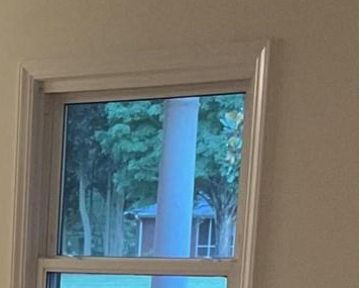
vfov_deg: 8.8
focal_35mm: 163
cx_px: -103
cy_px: 629
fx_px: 1732
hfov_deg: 11.5
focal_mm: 3
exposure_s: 1/40
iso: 200
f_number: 1.8
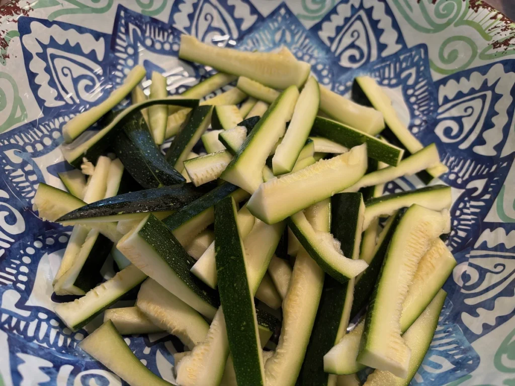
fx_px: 387
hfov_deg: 67.3
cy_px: 193
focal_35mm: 26
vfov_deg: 53.1
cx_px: 258
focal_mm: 5.96
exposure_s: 1/60
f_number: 1.6
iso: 100
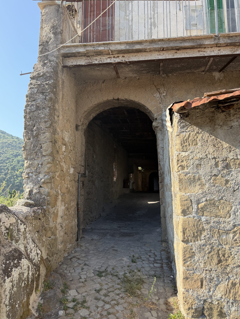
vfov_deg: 69.4
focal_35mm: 25
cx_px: 116
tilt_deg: +10.6
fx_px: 231
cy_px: 156
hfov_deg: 54.9
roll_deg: -0.9
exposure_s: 1/1230
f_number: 1.78
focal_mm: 6.76
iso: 100
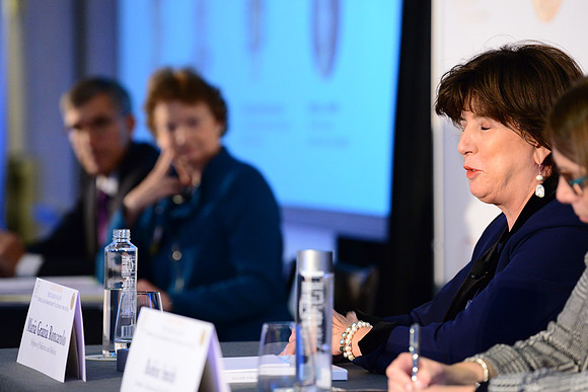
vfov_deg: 6.9
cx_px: 294
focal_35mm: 200
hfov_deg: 10.3
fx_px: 3267
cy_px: 196
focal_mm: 200
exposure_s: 1/125
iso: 4000
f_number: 4
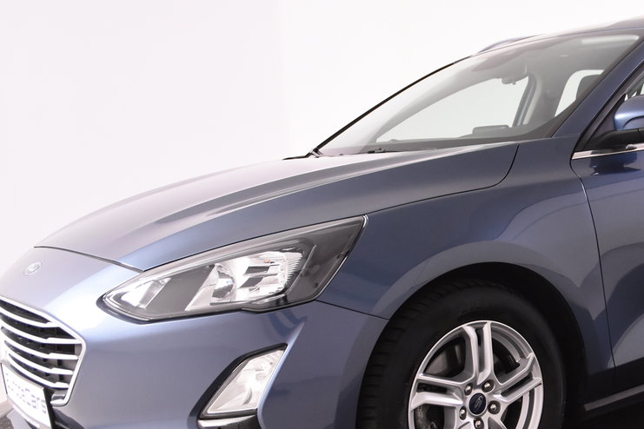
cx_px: 508
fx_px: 1020
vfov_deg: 23.7
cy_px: 281
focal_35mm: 57
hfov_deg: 34.1
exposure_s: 1/60
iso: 1600
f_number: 4
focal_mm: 22
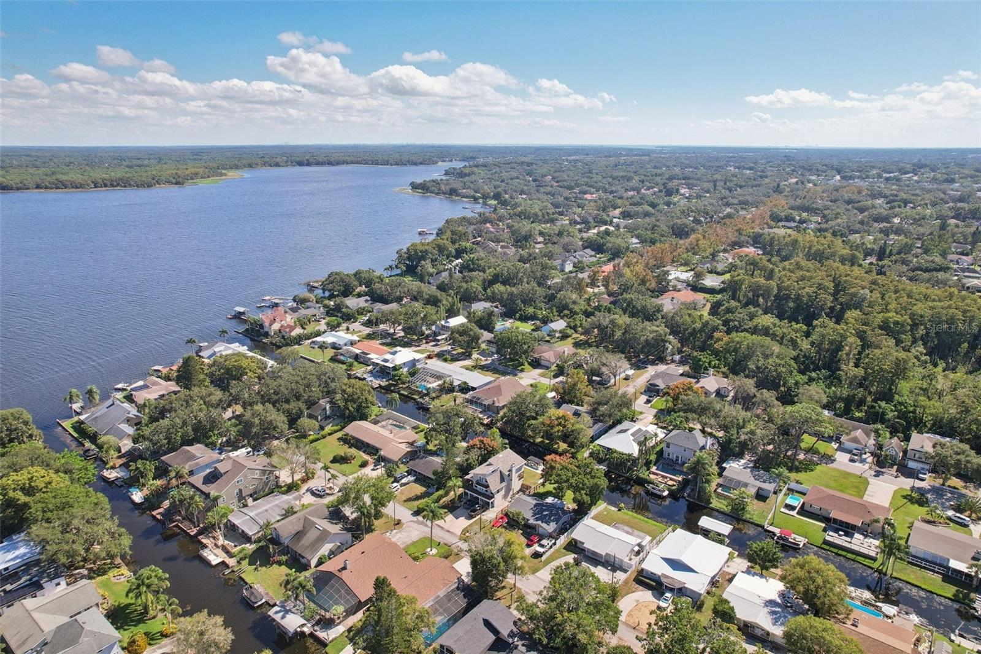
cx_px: 490
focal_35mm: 22
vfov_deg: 57.2
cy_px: 327
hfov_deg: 78.6
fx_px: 599
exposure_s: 1/1600
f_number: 2.8
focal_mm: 8.4
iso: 100
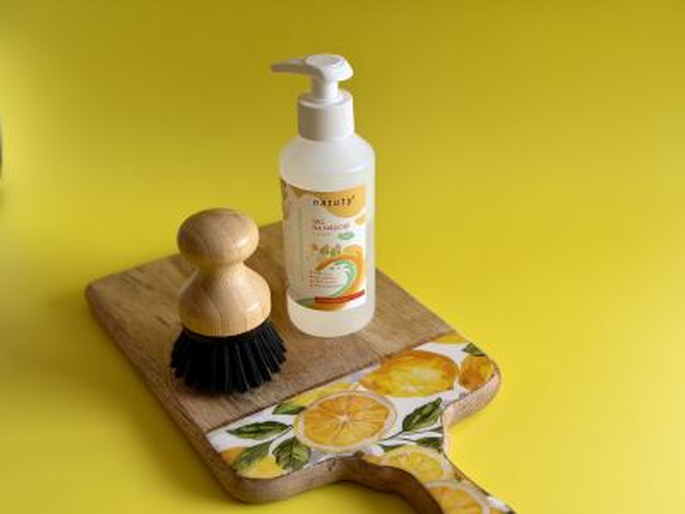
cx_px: 342
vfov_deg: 30.3
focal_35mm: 48
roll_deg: +1.3
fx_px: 950
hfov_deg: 39.7
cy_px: 257
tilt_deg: -31.2
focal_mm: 6.76
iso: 100
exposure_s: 1/60
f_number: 1.78
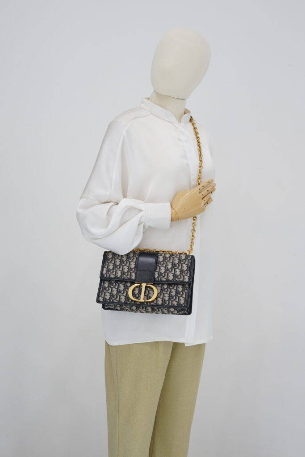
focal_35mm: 50
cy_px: 228
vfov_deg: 39.6
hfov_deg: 27.0
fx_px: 635
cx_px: 152
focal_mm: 50
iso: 400
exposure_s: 1/8
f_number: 6.3
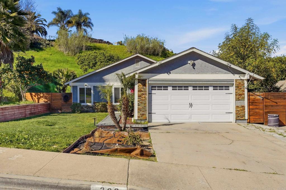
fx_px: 230
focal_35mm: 29
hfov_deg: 63.7
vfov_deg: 44.9
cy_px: 95
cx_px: 143
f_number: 11
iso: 125
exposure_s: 1/3200
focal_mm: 19.9
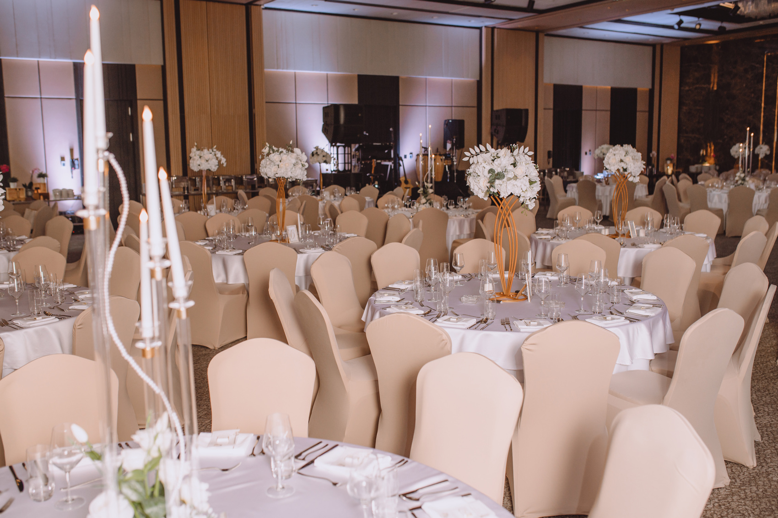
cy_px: 259
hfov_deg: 54.5
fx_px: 756
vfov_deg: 37.8
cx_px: 389
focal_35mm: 35
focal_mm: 35
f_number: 3.2
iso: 200
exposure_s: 1/125
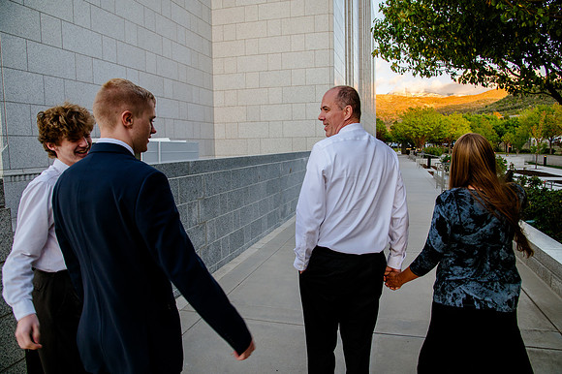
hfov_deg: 72.0
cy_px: 187
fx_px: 386
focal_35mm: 25
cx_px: 286
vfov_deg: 51.6
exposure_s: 1/125
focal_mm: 24
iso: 640
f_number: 7.1
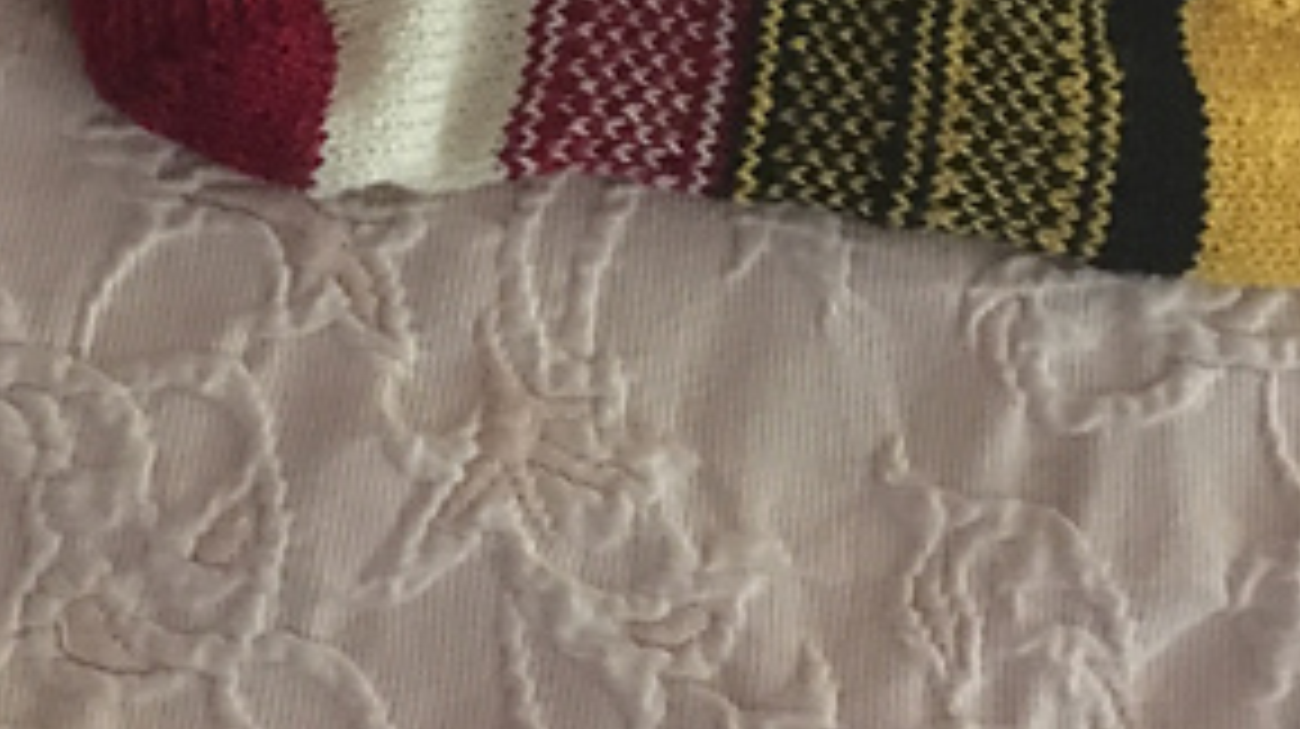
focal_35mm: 70
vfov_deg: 16.0
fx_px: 2411
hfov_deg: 30.1
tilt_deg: -65.5
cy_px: -297
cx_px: 553
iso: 800
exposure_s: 1/15
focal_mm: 4.15
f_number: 2.2
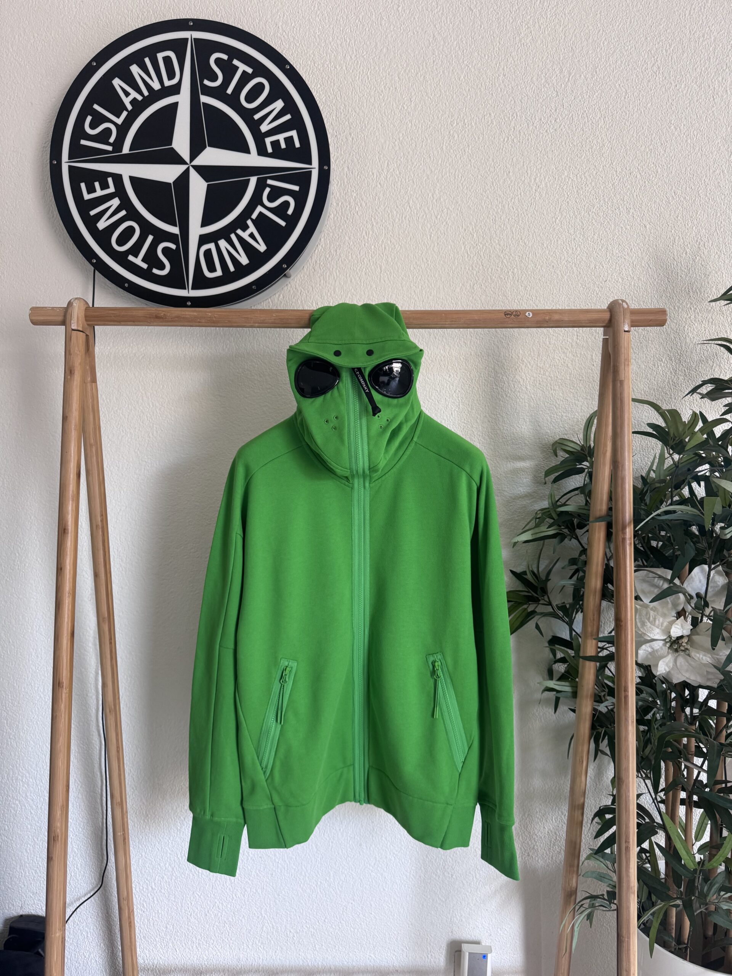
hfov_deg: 56.8
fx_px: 677
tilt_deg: -3.5
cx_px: 366
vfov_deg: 71.6
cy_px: 488
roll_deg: -1.1
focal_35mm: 24
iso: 200
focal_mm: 6.76
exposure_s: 1/92
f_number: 1.78
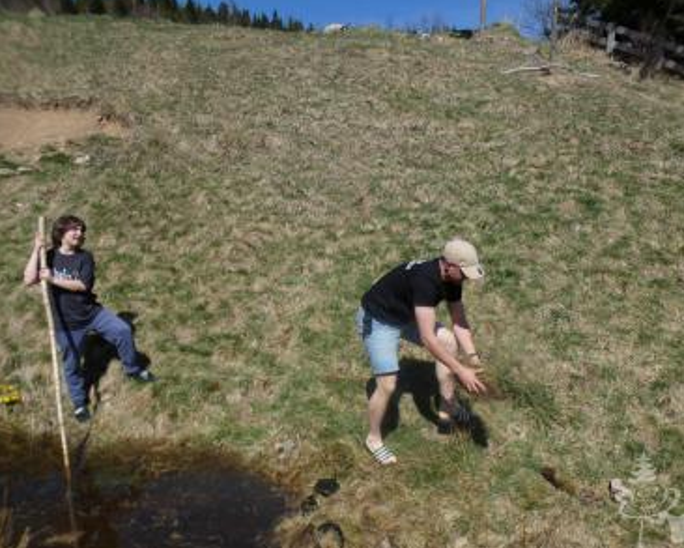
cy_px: 273
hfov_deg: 55.6
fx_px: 648
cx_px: 325
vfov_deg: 45.8
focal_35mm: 32
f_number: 3.3
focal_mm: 5.3
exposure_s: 1/1300
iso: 80
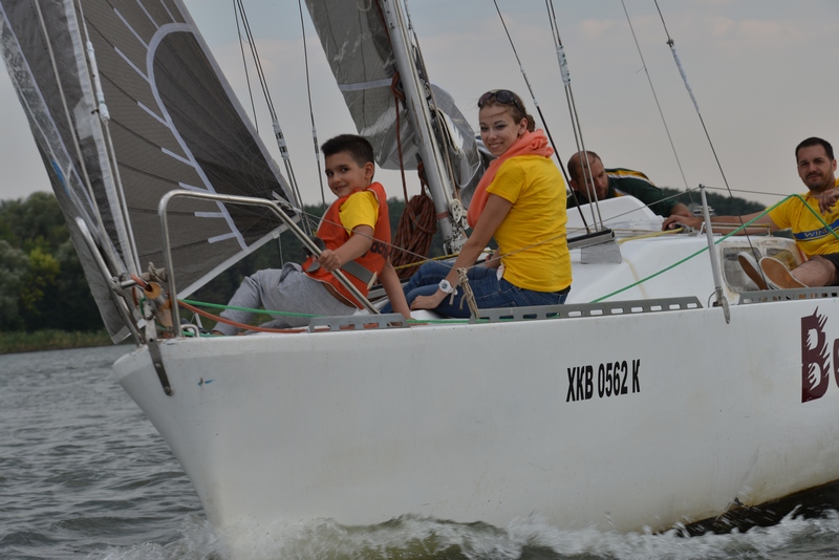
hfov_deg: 18.3
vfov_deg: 12.2
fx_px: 2611
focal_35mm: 112
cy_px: 280
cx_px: 420
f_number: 10
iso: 125
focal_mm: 112
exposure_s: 1/100
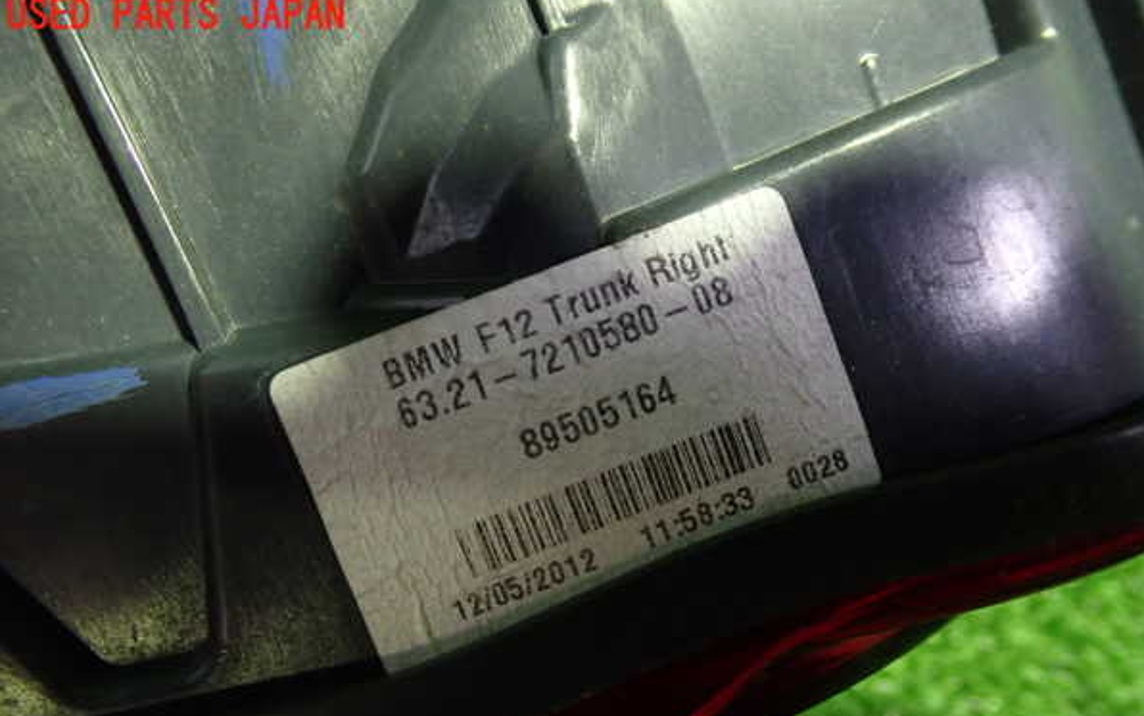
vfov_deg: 39.3
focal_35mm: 32
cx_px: 572
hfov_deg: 59.6
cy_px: 424
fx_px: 998
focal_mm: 5.4
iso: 400
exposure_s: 1/30
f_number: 2.3
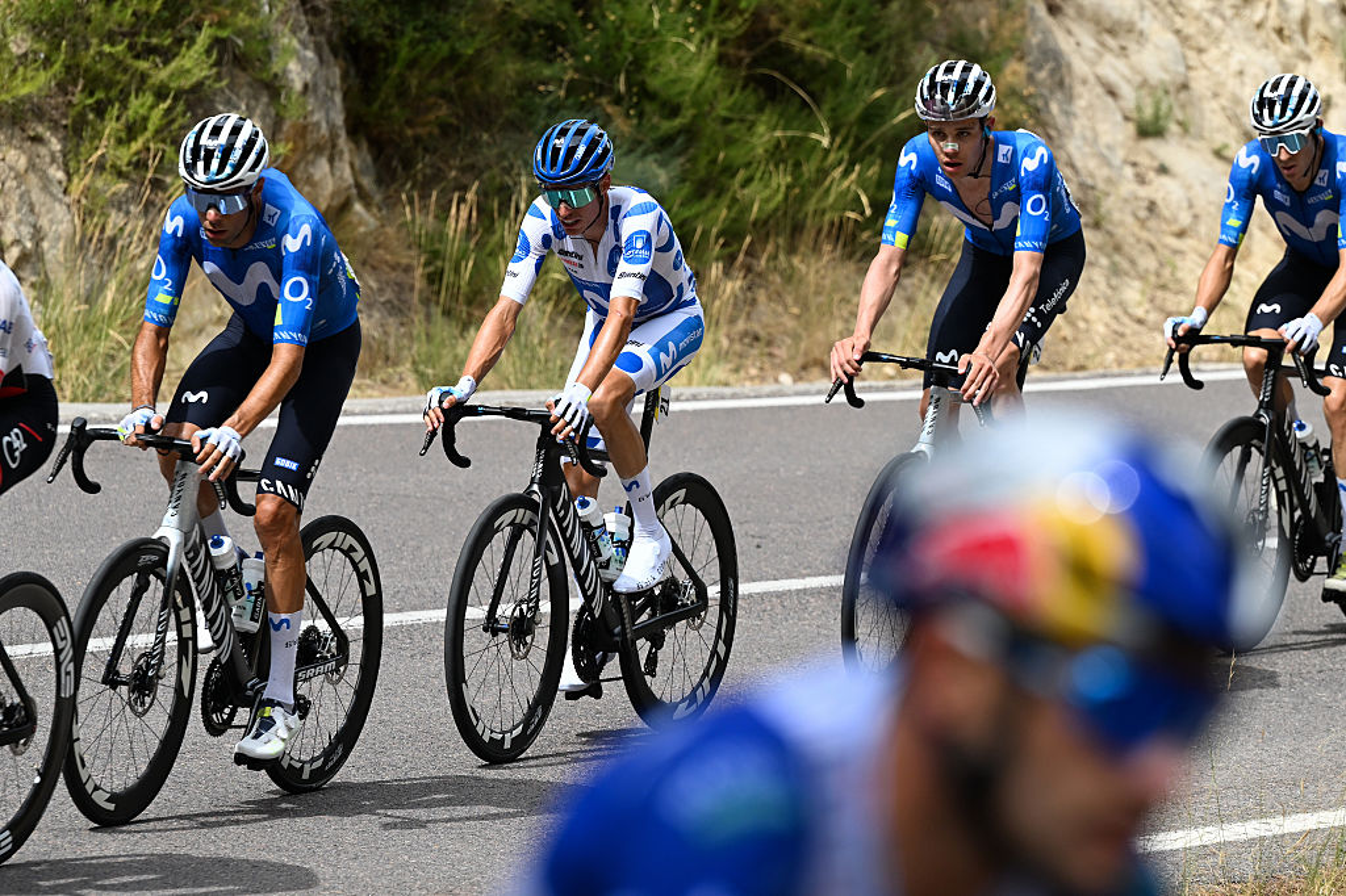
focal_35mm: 262
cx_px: 673
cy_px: 448
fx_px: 9792
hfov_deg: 7.9
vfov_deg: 5.2
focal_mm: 175
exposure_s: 1/1250
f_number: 4.5
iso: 250
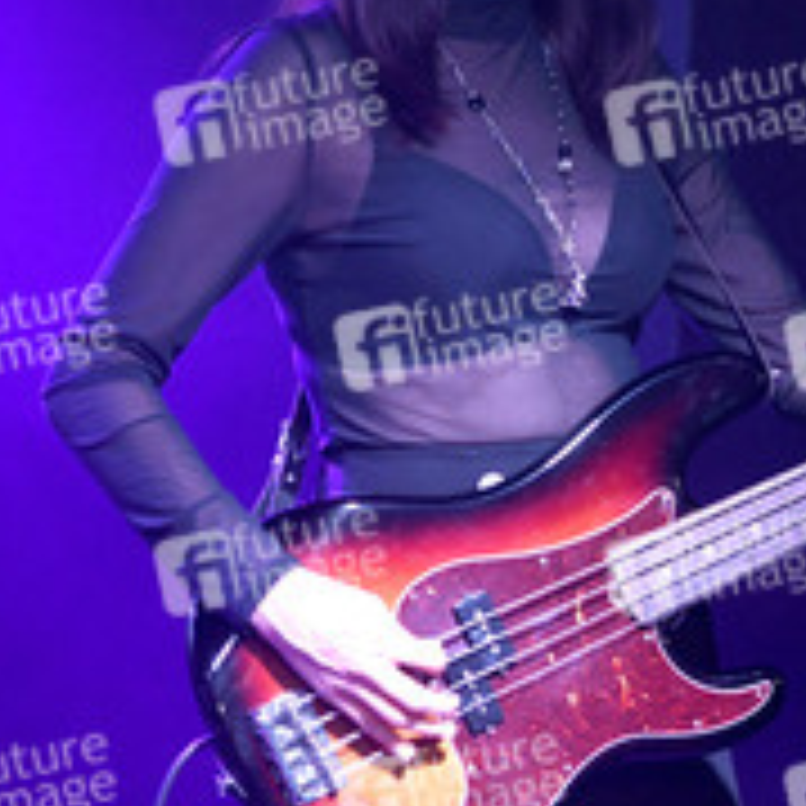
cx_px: 781
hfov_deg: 7.3
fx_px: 6322
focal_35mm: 240
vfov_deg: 7.3
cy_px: 225
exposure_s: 1/125
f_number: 3.2
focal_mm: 112
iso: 2000
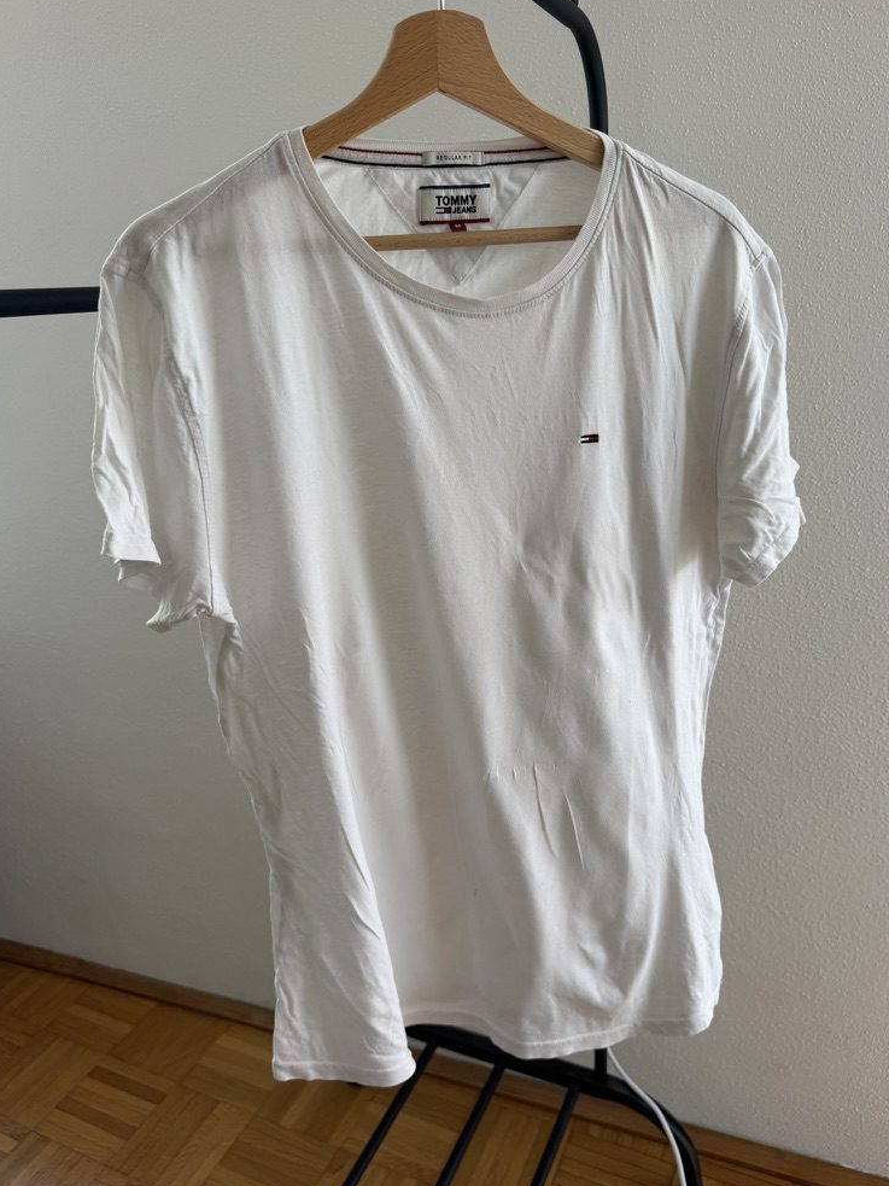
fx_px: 856
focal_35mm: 25
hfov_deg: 54.9
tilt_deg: -19.4
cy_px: 582
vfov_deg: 69.4
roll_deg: +3.9
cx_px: 456
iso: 64
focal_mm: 6.76
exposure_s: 1/121
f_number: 1.78
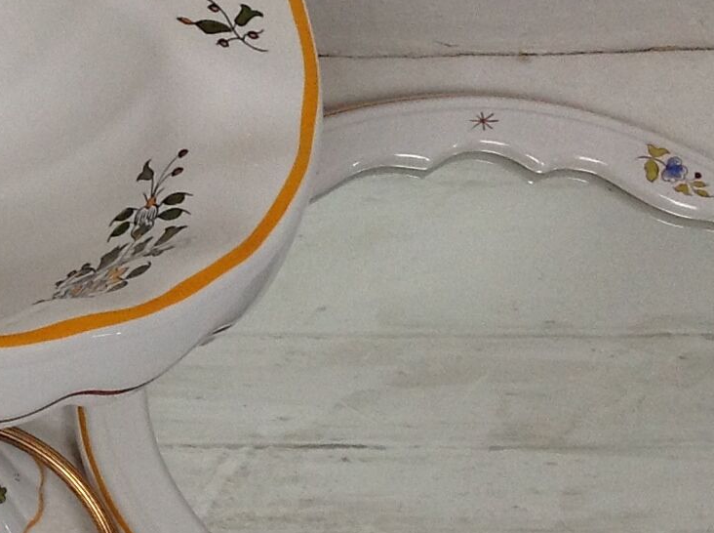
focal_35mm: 124
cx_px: -293
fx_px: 2553
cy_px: 312
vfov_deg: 11.9
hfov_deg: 15.0
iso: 100
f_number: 2.4
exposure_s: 1/15
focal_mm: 4.28
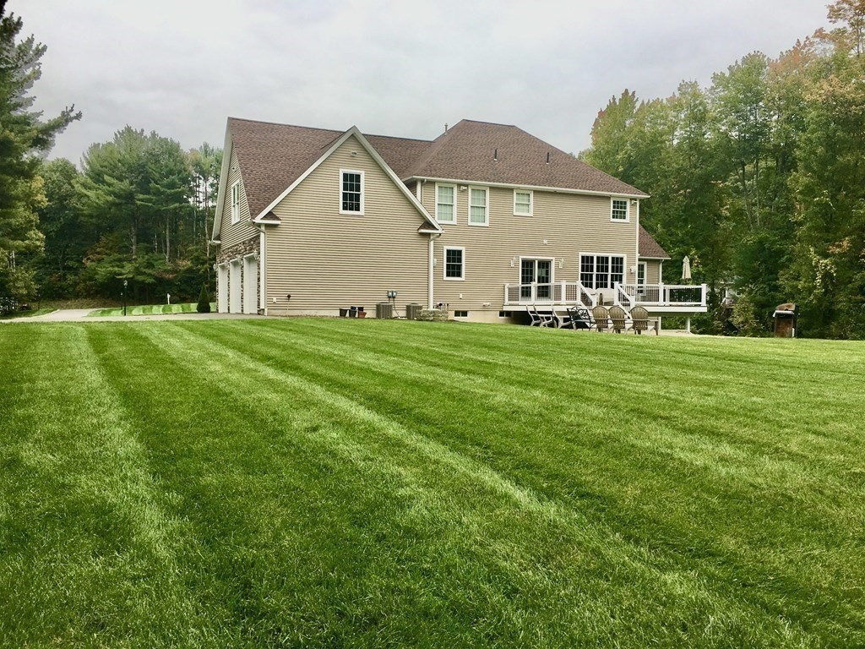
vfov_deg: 48.2
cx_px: 432
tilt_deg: +0.9
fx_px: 725
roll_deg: +0.4
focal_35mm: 29
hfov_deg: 61.7
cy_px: 324
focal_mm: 4.15
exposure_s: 1/503
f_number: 2.2
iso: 25
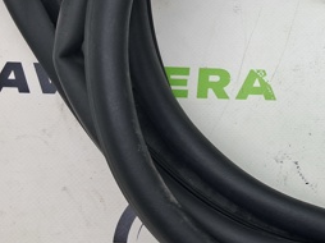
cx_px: 345
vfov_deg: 21.5
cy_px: 79
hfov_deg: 26.6
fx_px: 638
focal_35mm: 68
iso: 50
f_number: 1.8
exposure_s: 1/50
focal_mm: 4
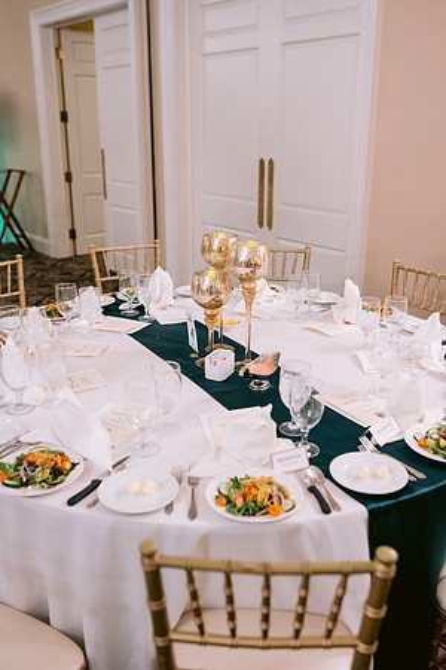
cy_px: 335
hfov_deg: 37.9
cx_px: 223
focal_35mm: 35
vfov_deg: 54.4
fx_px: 650
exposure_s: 1/125
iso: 1600
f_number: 2.8
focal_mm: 35
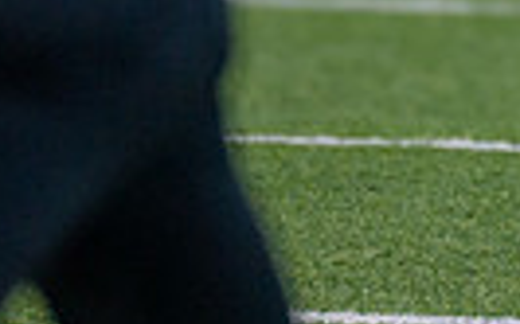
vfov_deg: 1.0
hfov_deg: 1.6
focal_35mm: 1315
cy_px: -406
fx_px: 18628
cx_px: 788
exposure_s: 1/1600
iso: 400
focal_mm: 200
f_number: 2.8
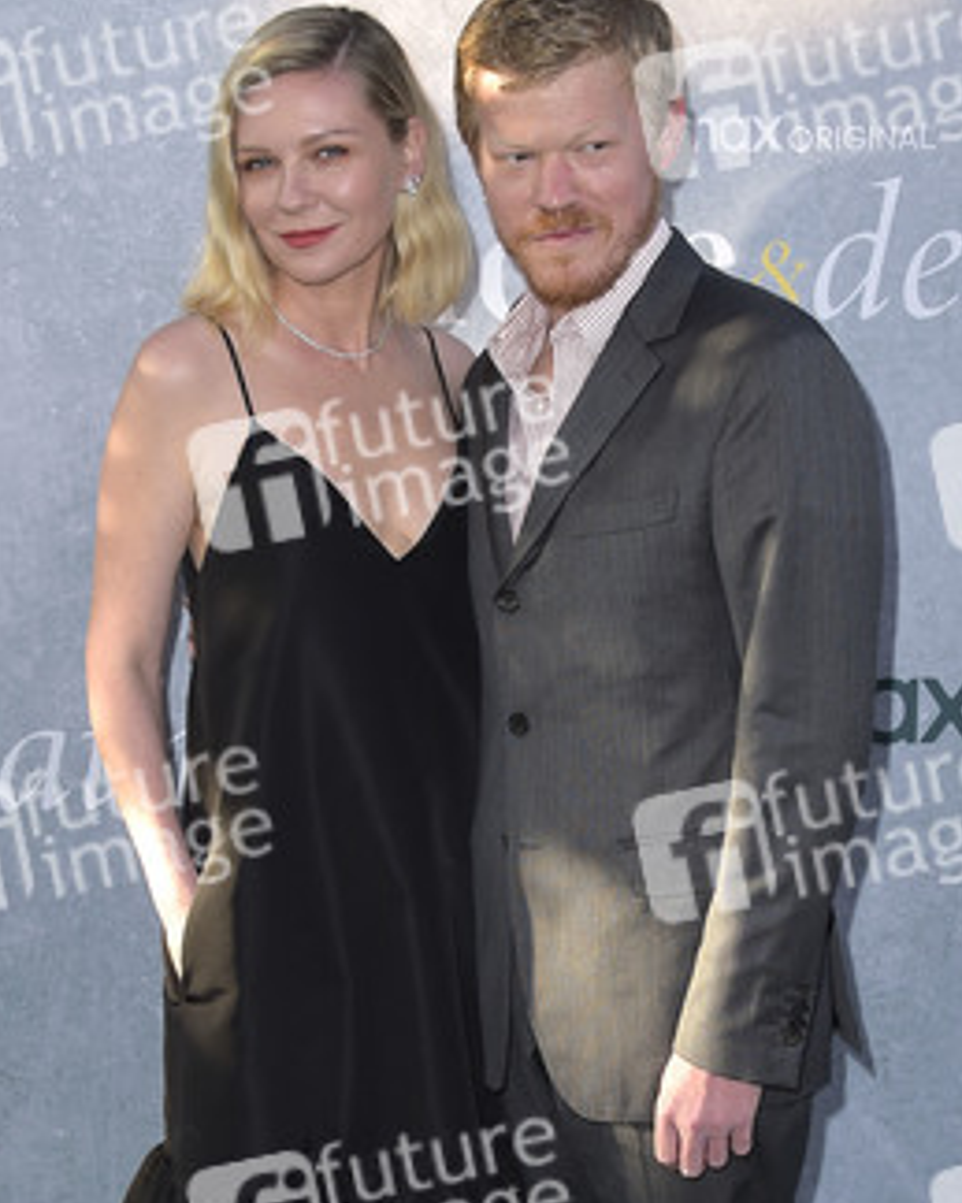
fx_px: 1567
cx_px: 488
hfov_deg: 34.1
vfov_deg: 42.0
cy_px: 650
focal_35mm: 44
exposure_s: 1/250
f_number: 6.3
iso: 250
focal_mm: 38
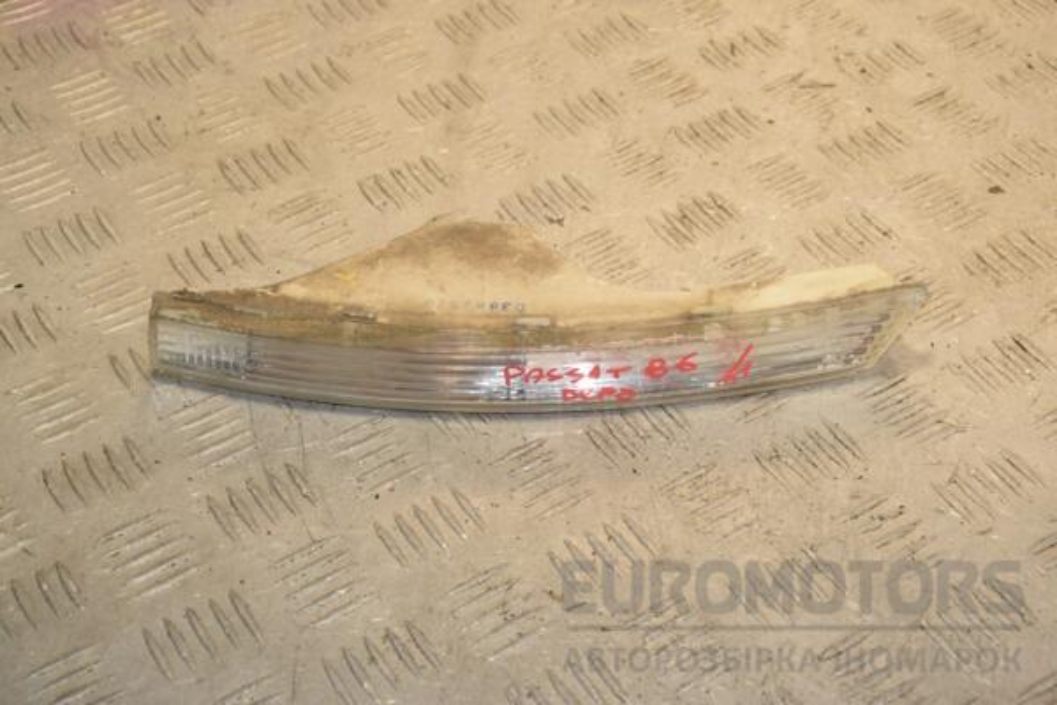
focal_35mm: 68
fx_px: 1982
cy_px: 352
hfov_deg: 29.9
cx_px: 528
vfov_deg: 20.2
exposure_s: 1/200
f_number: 9
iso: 800
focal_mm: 45
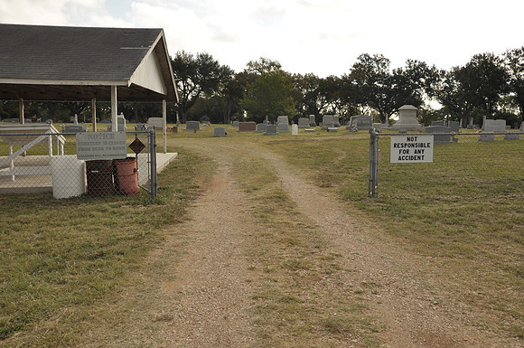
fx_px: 480
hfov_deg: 57.3
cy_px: 174
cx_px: 262
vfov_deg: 39.9
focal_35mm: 33
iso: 400
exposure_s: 1/250
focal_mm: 22
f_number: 8
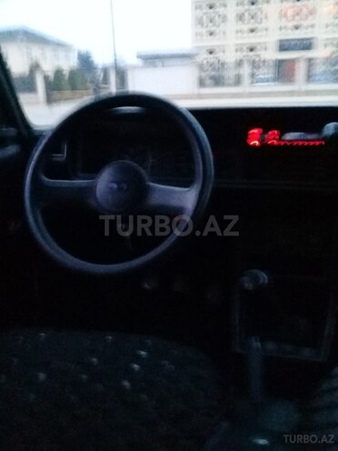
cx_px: 169
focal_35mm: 31
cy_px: 226
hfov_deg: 45.4
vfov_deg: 58.4
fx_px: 404
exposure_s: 1/17
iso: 1250
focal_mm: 3.3
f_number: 2.2
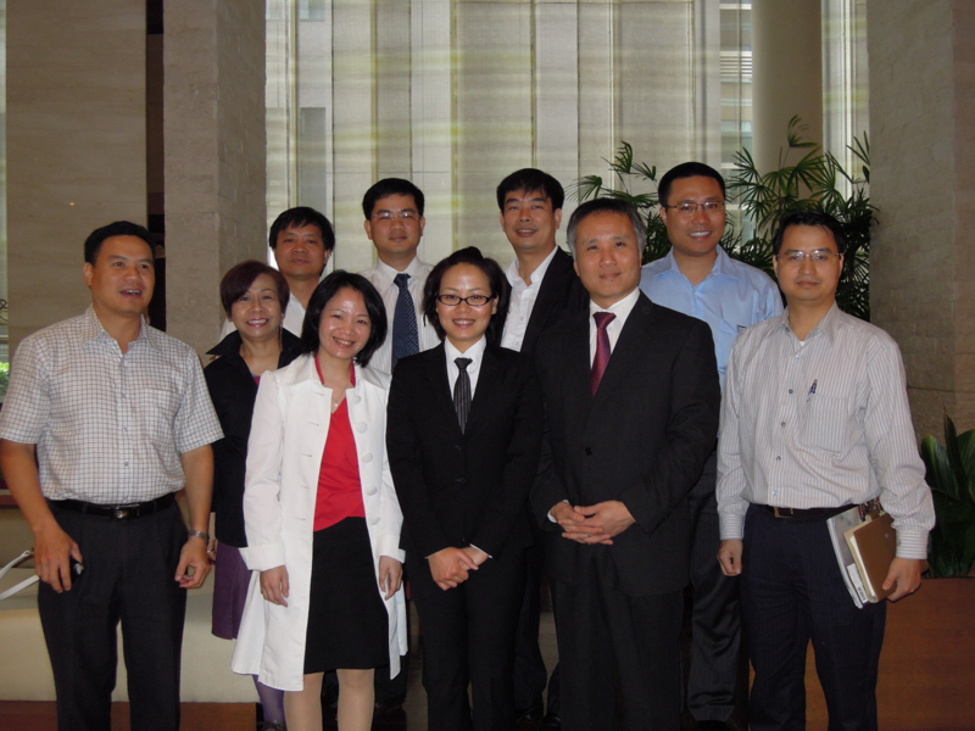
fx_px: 986
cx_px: 488
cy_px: 366
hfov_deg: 52.6
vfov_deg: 40.7
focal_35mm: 35
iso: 280
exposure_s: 1/30
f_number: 3.2
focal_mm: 6.3
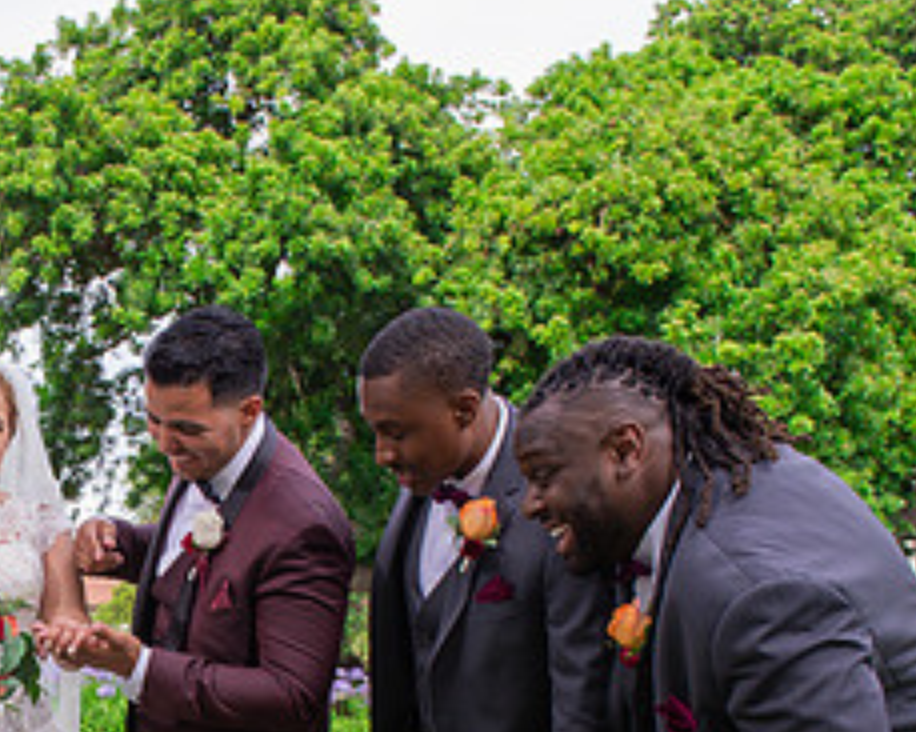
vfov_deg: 25.2
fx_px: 1545
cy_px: 756
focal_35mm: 57
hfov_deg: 30.6
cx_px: -4
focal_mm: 24
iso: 400
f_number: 7.1
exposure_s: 1/250
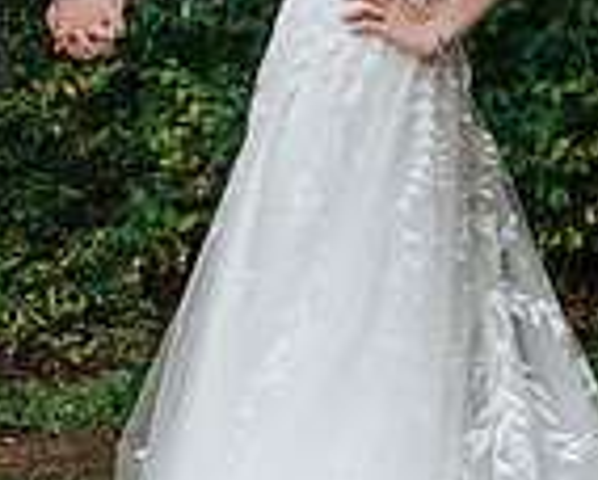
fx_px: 4076
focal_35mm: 230
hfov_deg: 8.4
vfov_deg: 6.7
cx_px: 347
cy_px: 32
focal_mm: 35
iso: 200
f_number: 3.5
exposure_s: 1/800
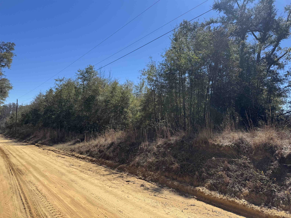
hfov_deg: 71.6
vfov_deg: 56.8
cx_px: 146
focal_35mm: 24
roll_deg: -1.2
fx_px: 202
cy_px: 109
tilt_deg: +3.8
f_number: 1.78
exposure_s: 1/4950
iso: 80
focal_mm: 6.76
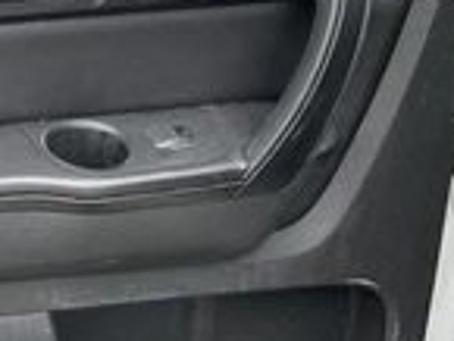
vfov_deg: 18.4
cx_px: -25
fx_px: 1050
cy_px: 128
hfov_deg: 23.2
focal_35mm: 80
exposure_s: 1/145
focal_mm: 3
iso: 25
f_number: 1.8
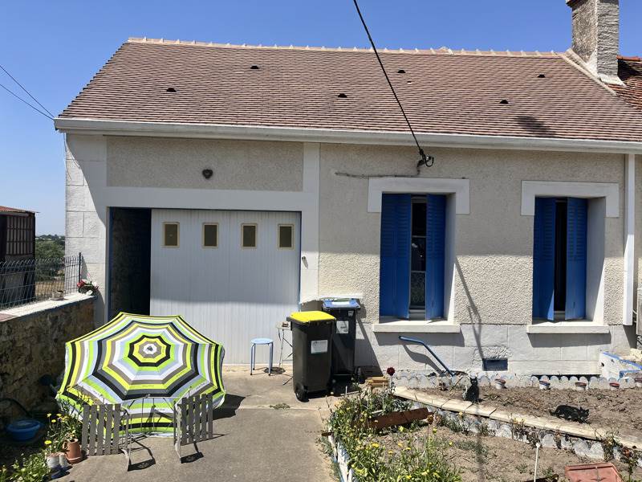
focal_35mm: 26
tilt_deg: -0.8
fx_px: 482
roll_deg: -1.4
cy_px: 241
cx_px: 321
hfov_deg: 67.3
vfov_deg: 53.1
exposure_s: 1/4484
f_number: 1.6
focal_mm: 5.1
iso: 50
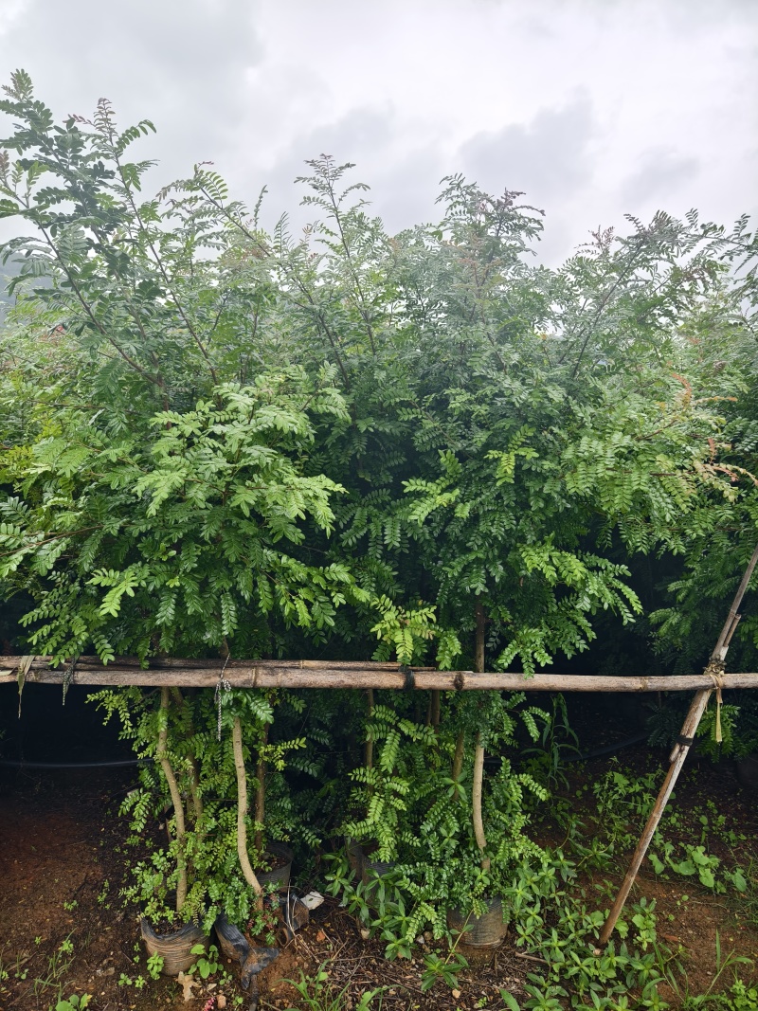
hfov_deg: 58.9
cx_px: 379
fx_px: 672
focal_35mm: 23
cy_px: 506
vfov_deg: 73.9
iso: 50
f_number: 1.75
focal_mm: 8.67
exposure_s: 1/434
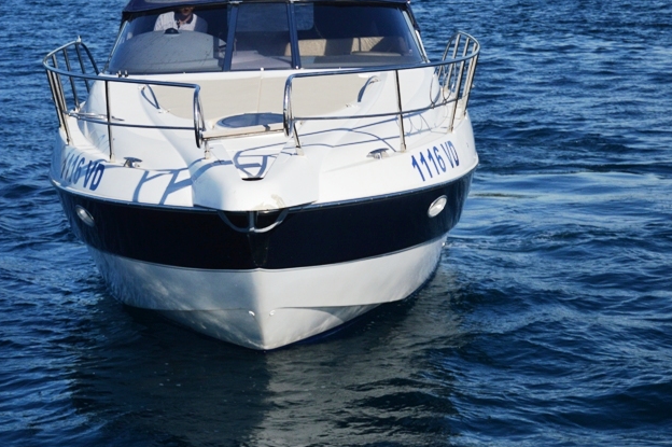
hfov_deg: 19.7
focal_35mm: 104
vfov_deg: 13.1
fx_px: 1940
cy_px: 138
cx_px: 310
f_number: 4.5
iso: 220
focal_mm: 48
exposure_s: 1/4000
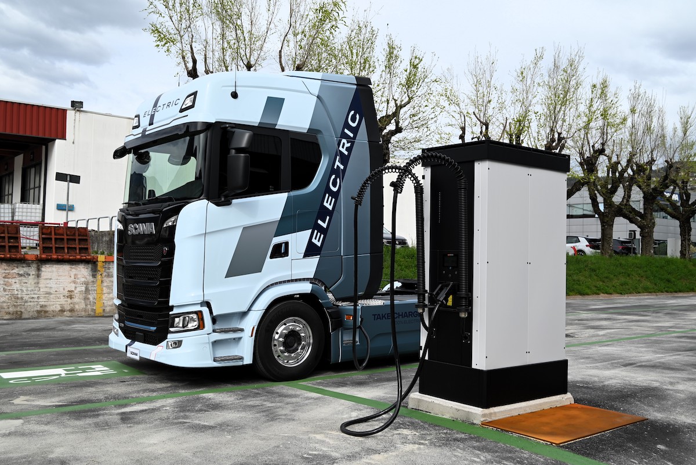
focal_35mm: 33
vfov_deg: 40.0
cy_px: 232
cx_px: 348
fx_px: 638
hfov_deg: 57.2
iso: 100
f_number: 7.1
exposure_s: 1/400
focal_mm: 33
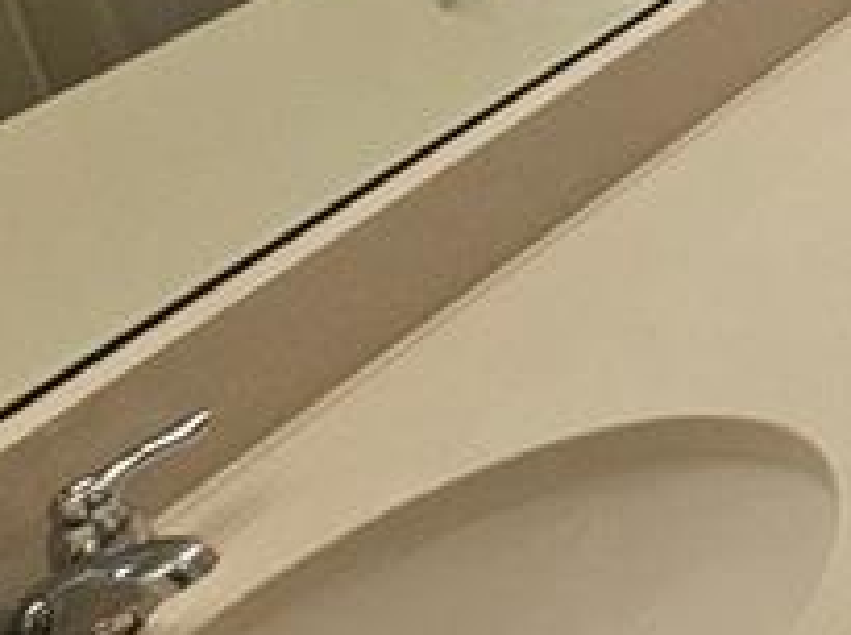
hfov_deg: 16.1
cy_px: -259
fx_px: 1595
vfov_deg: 20.0
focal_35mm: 65
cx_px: 1951
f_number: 2.2
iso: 80
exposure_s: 1/120
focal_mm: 2.2
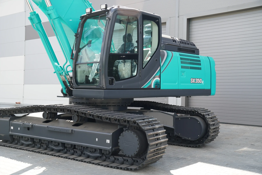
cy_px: 88
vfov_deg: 33.1
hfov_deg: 47.9
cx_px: 131
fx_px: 295
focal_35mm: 40
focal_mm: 27
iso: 100
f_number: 3.5
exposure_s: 1/100
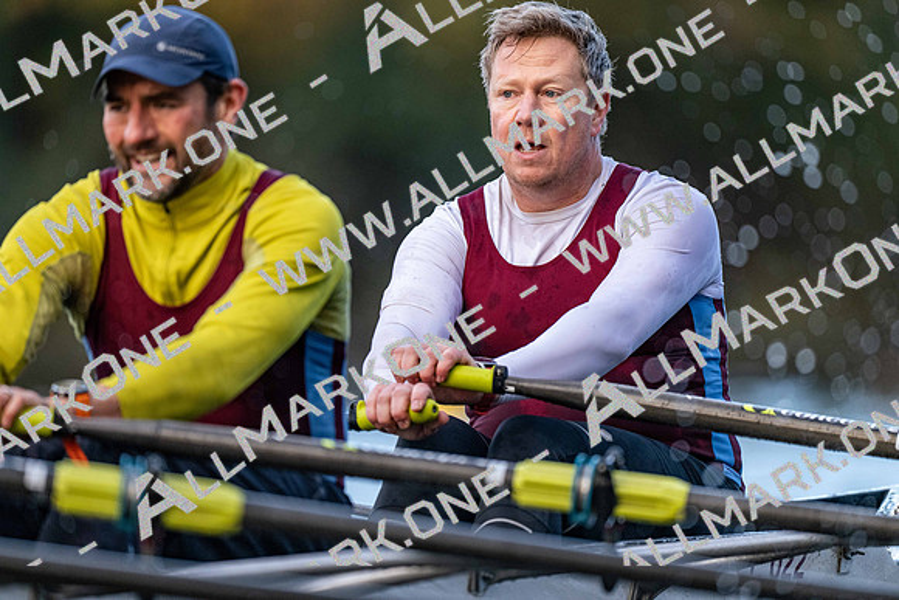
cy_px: 300
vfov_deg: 2.3
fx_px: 14986
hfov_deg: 3.4
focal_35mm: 600
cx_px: 450
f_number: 4
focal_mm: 600
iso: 2500
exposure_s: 1/2500
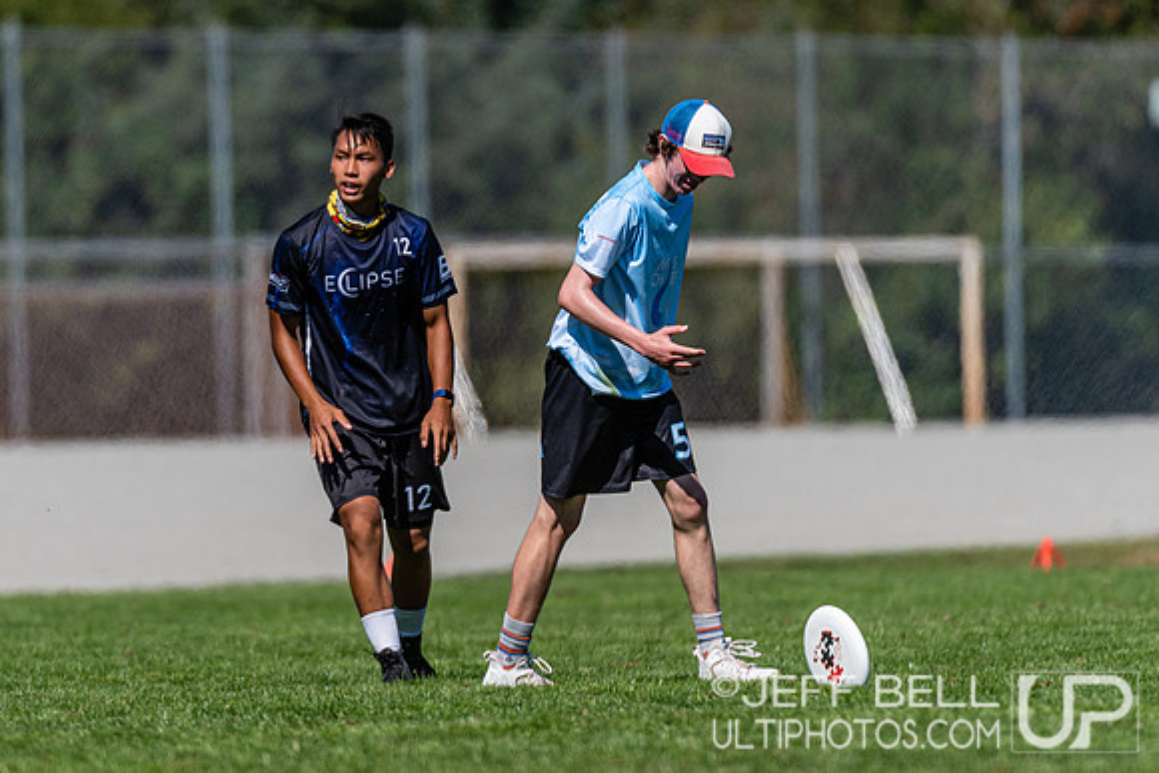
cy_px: 259
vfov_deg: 1.7
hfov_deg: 2.6
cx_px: 466
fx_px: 25681
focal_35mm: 798
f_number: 4
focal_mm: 400
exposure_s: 1/1600
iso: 100
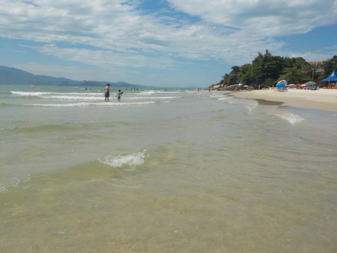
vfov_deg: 46.8
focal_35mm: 30
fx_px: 292
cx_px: 168
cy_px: 126
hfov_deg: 60.0
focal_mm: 4.1
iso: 125
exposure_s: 1/800
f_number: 6.6
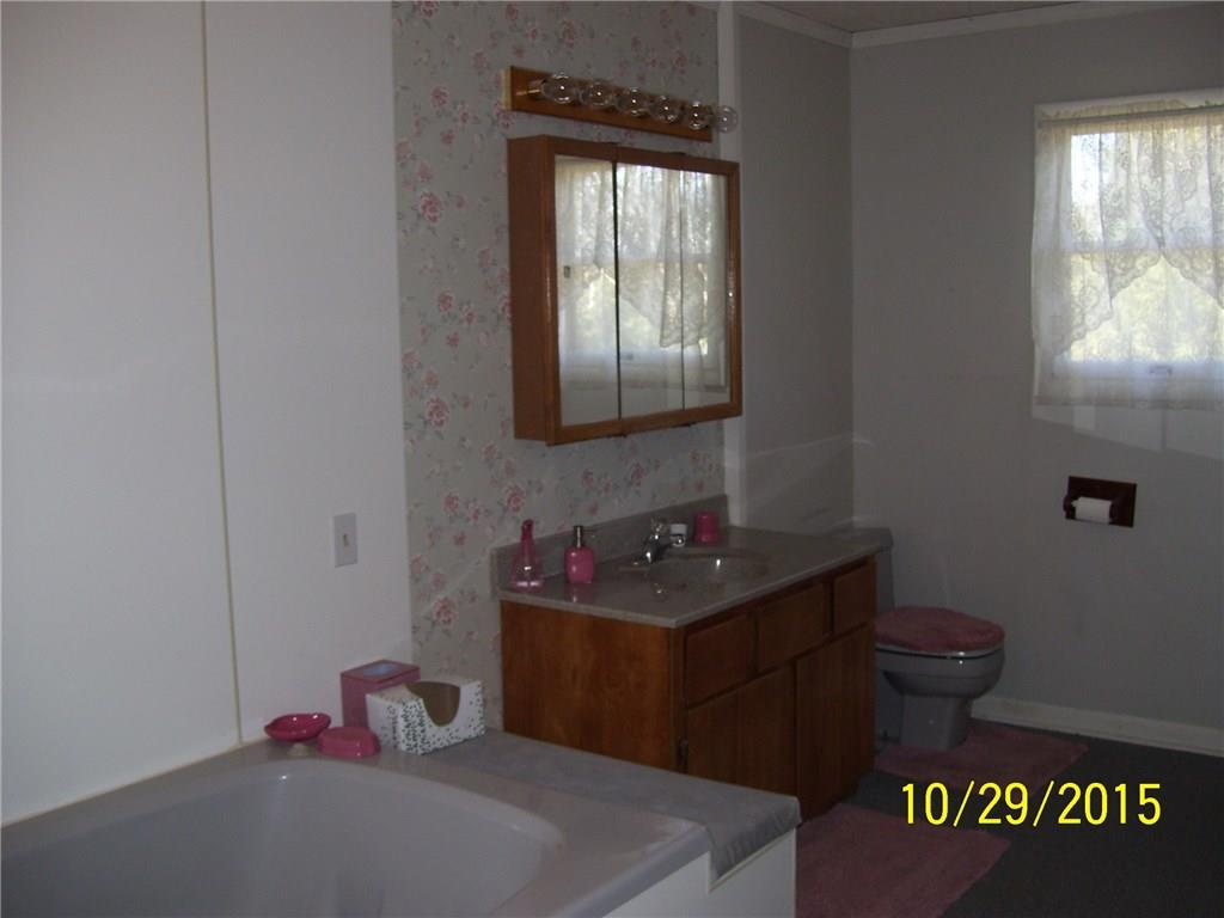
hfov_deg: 51.4
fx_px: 1273
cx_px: 612
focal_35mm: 36
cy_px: 459
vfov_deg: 39.7
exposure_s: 1/60
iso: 80
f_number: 2.7
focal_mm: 6
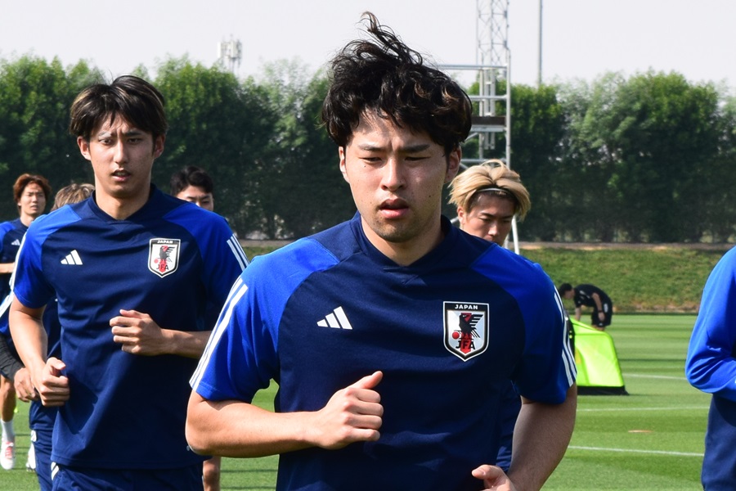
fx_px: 1687
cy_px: 246
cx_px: 368
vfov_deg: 16.6
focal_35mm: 82
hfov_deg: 24.6
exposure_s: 1/500
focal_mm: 55
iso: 400
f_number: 11
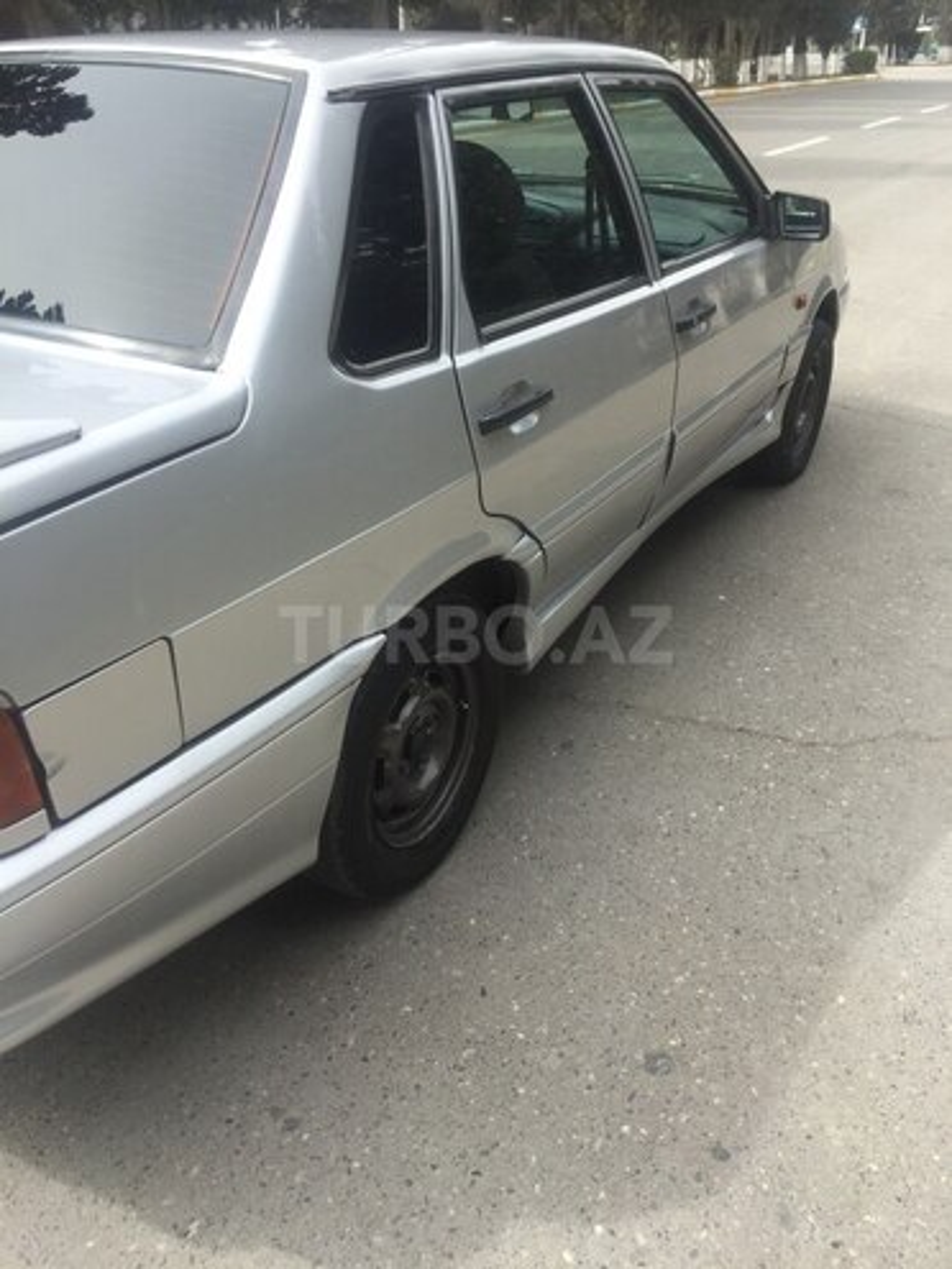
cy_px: 634
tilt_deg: -25.9
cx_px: 476
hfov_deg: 48.2
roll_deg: -0.3
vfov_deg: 61.7
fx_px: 1063
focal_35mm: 29
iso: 32
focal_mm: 4.15
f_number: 2.2
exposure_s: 1/775
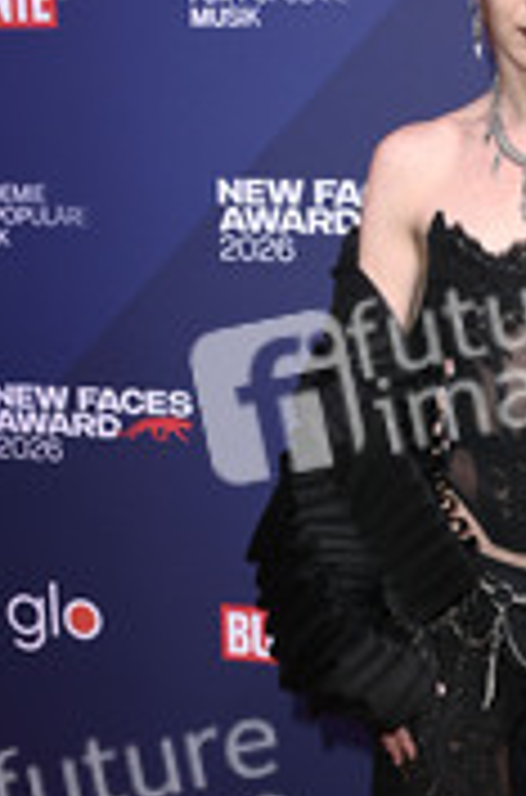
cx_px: 553
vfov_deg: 26.0
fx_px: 1697
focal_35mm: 77
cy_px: 603
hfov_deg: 17.1
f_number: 5.6
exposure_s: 1/250
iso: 800
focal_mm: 34
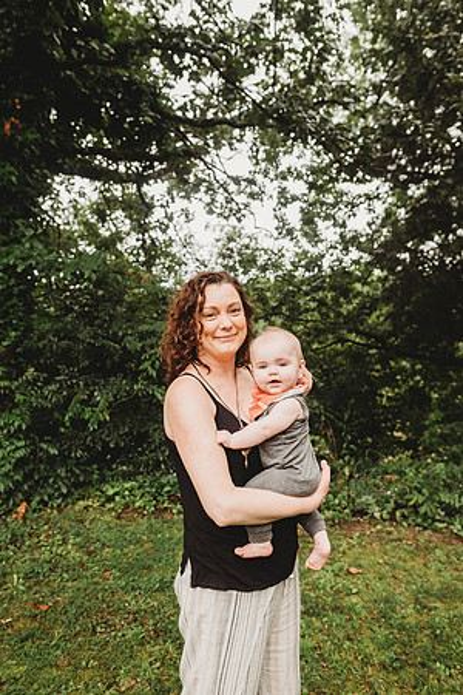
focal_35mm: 24
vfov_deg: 73.7
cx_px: 232
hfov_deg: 53.1
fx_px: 463
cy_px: 348
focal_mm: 24
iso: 400
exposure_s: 1/160
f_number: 3.5
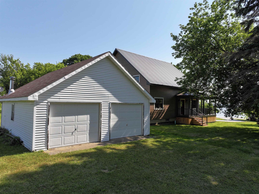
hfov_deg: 71.6
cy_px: 97
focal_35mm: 24
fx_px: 179
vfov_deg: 56.8
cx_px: 130
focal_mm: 12.29
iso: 130
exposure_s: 1/200
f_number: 2.8
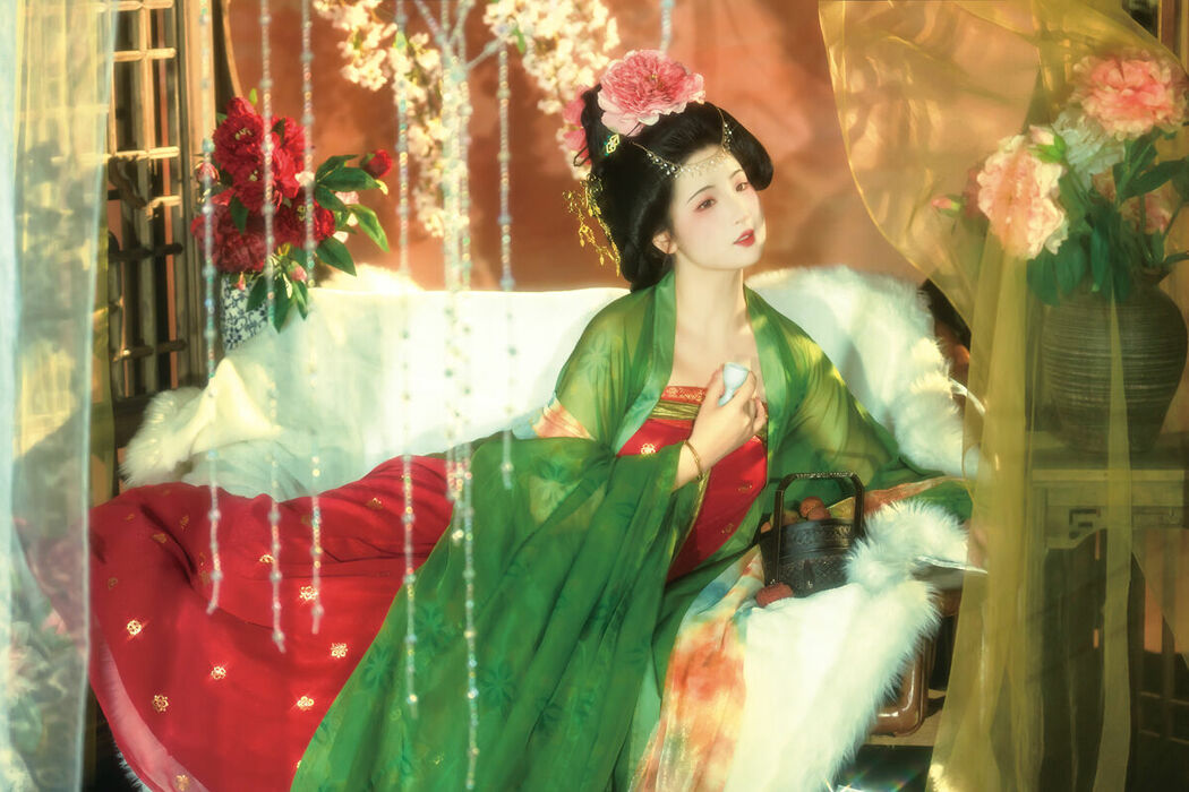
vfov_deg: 15.0
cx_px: 594
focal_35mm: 91
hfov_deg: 22.4
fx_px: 3005
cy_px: 396
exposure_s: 1/200
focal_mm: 91
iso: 640
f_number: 2.8
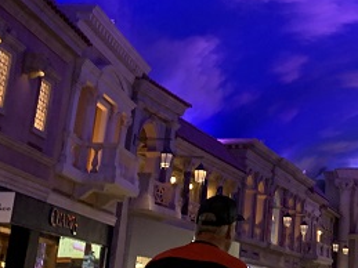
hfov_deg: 22.8
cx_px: 385
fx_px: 837
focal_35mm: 81
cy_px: -21
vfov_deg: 17.6
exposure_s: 1/60
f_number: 1.8
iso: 250
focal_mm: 4.25
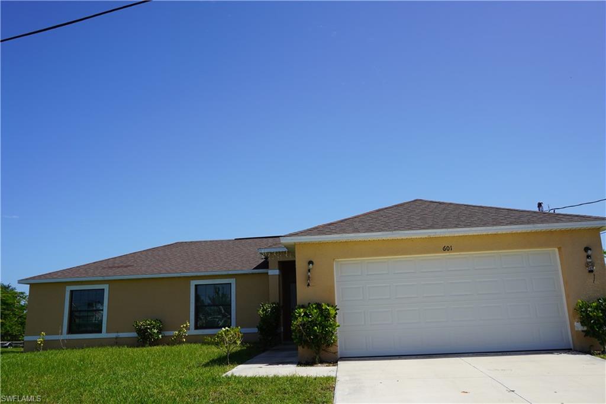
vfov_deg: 45.6
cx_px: 303
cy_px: 202
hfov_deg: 64.6
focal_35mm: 28
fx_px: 480
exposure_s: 1/200
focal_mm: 19
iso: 100
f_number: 10
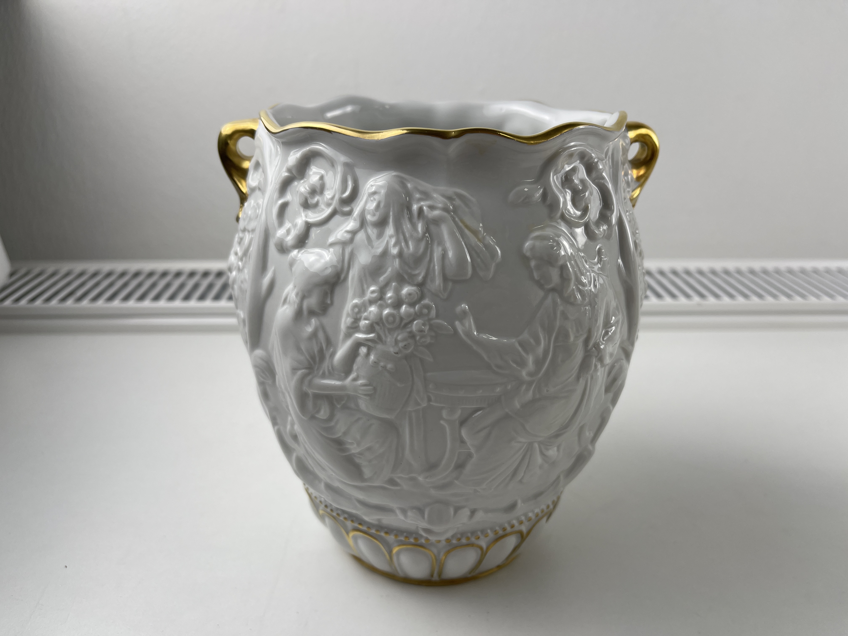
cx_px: 424
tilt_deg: -23.8
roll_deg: -1.1
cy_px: 318
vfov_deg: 54.9
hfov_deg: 69.4
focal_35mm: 25
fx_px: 612
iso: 32
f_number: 1.6
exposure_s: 1/283
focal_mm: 5.1
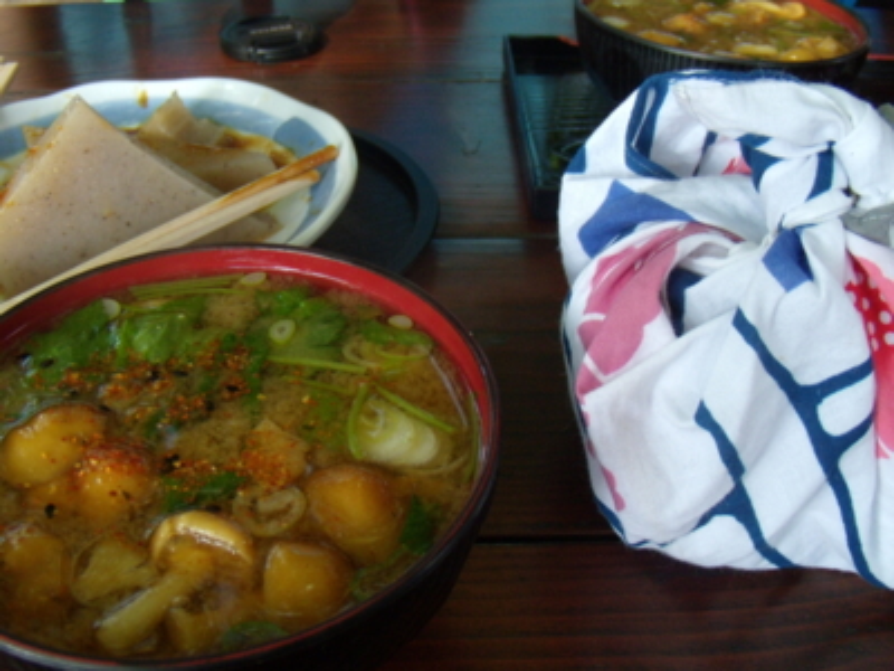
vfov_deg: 39.7
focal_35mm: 36
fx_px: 930
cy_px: 336
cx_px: 447
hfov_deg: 51.4
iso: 250
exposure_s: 1/60
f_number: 3.6
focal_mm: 6.4
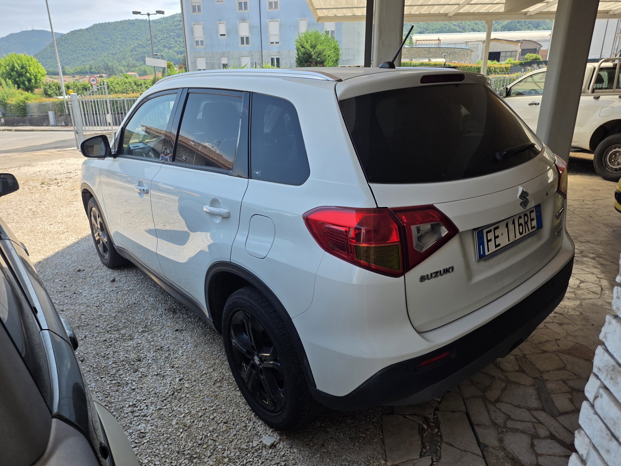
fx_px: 413
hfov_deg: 73.9
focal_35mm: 23
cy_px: 233
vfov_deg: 58.9
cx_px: 310
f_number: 1.7
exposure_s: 1/1951
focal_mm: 6.25
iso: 80
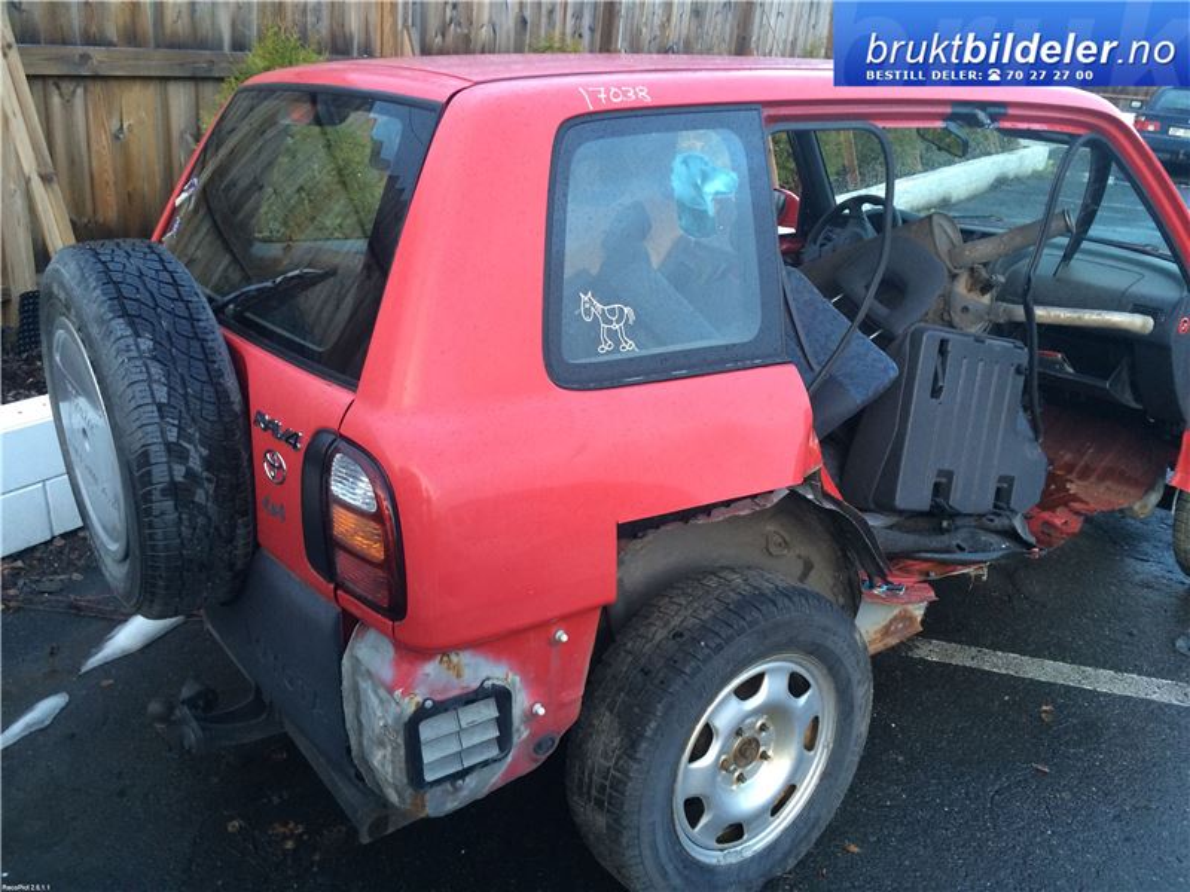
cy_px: 446
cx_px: 595
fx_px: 997
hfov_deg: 61.7
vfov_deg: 48.2
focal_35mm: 29
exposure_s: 1/30
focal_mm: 4.15
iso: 50
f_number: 2.2
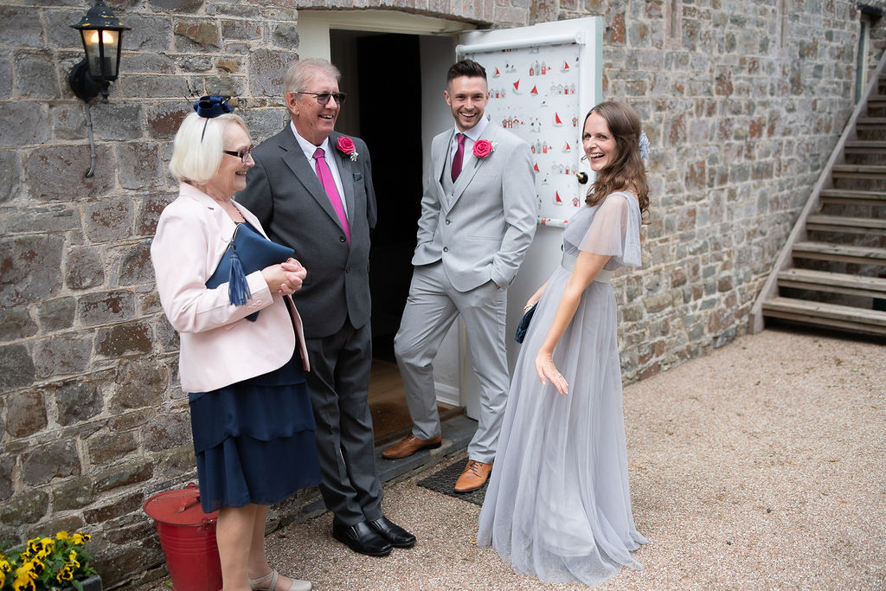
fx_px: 861
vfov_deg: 37.9
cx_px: 443
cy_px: 296
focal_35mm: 35
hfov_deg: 54.4
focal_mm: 35
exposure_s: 1/6400
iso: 400
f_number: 2
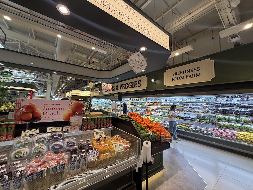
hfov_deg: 102.1
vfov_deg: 85.7
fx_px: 102
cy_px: 95
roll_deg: -1.6
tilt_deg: +4.2
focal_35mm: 14
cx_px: 126
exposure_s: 1/100
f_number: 2.2
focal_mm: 2.22
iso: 160
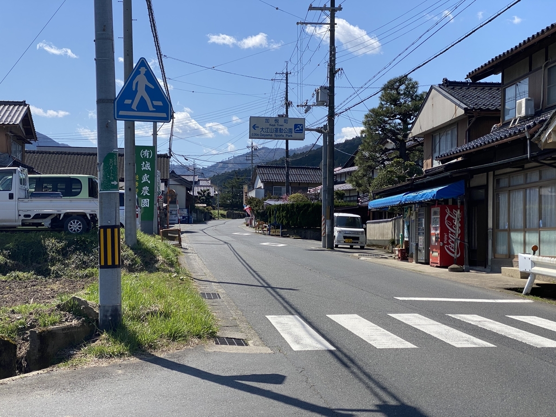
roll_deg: -1.5
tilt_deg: +0.8
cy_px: 208
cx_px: 278
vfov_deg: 28.0
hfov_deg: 36.8
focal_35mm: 52
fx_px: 835
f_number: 2
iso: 20
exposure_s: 1/2283
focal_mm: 6
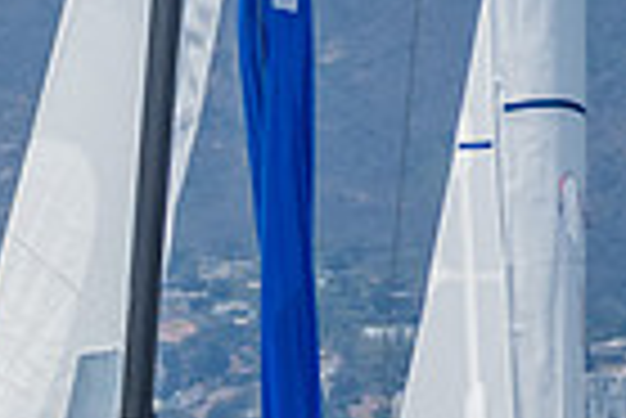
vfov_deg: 1.2
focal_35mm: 1120
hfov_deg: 1.8
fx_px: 19496
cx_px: -601
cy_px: 678
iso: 640
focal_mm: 165
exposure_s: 1/800
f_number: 14
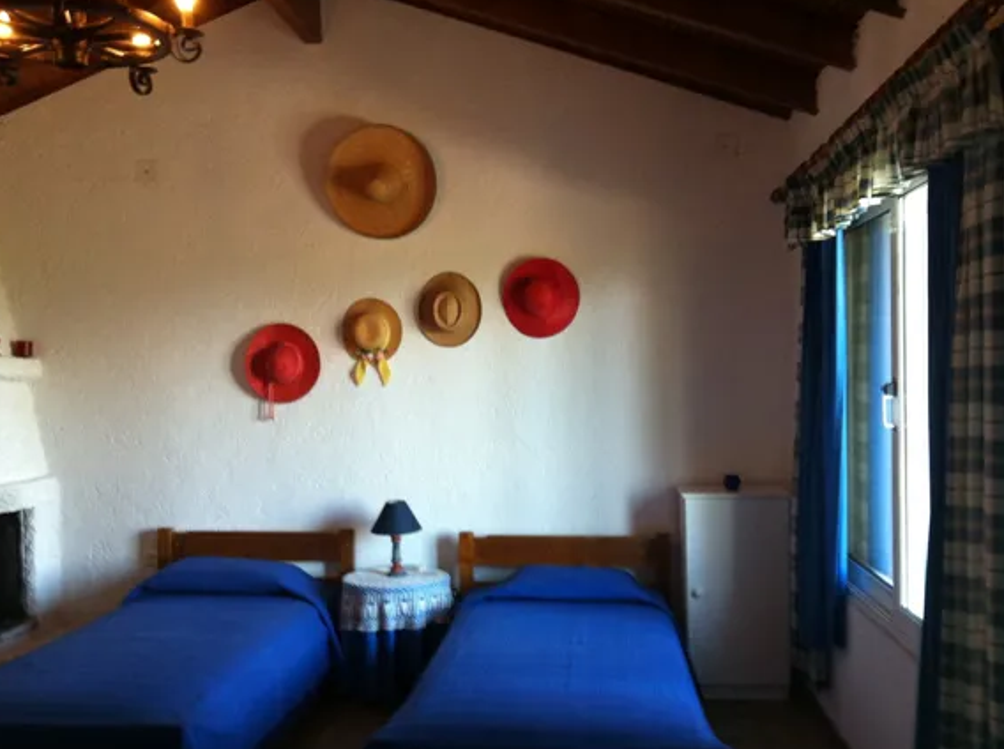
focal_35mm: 37
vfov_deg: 38.6
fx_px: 1071
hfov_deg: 50.2
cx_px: 475
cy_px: 376
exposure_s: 1/15
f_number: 2.8
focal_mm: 3.85
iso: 160
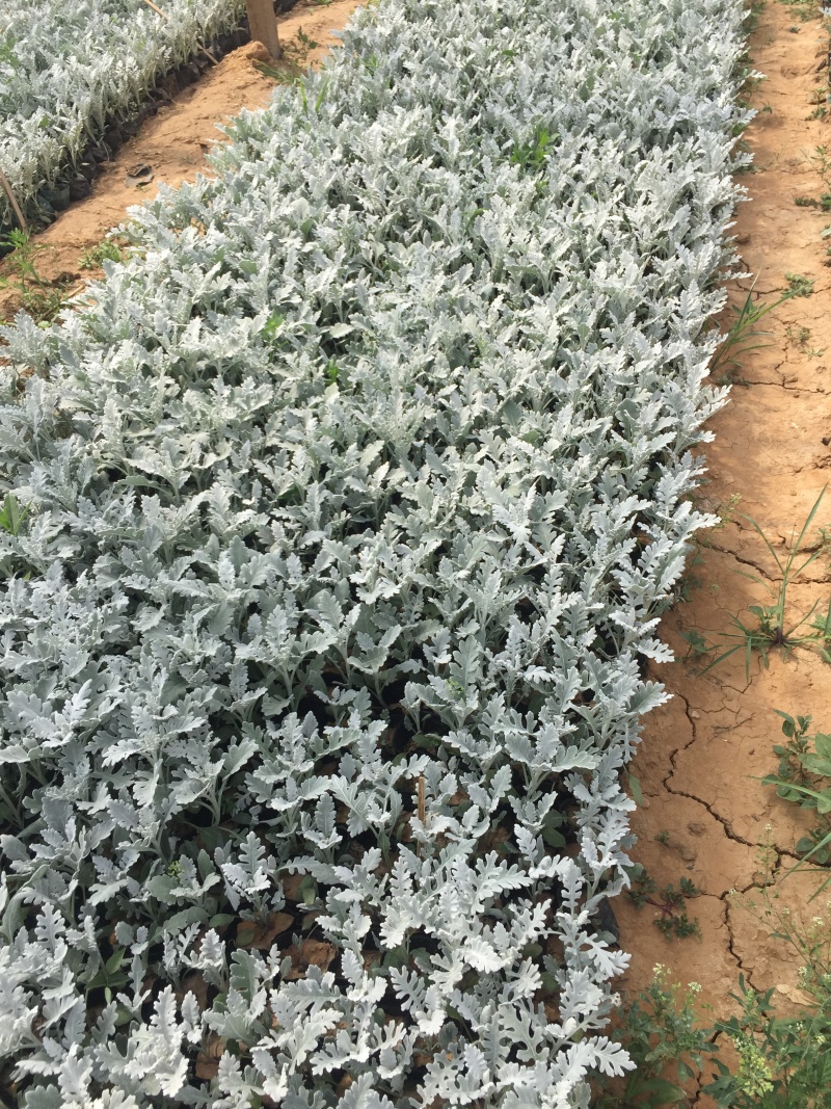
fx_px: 928
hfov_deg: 48.2
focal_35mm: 29
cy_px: 554
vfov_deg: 61.7
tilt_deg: -45.6
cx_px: 416
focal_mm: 4.15
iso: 32
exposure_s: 1/1199
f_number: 2.2
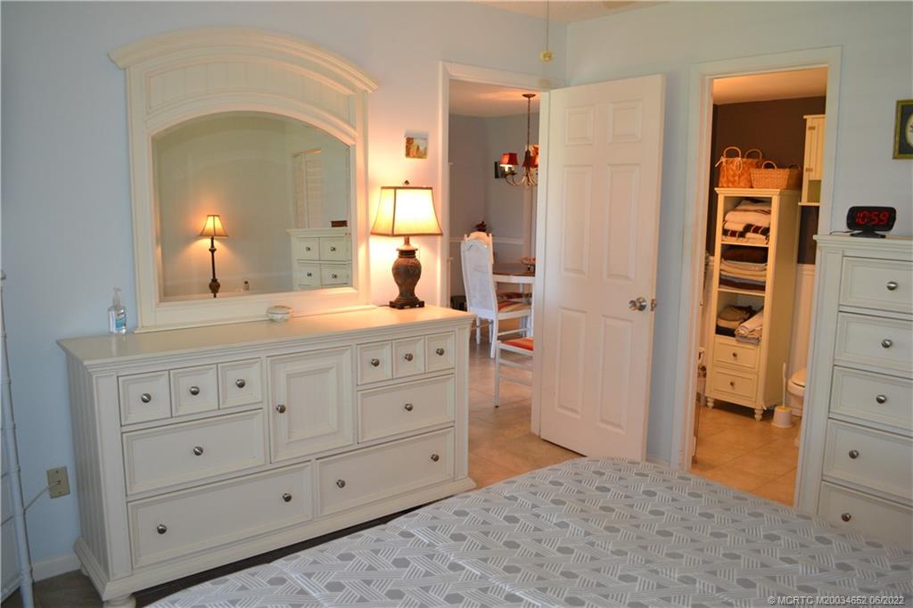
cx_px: 456
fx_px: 684
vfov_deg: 47.9
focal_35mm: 27
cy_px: 304
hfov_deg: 67.4
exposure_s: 1/60
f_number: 3.5
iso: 900
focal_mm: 18
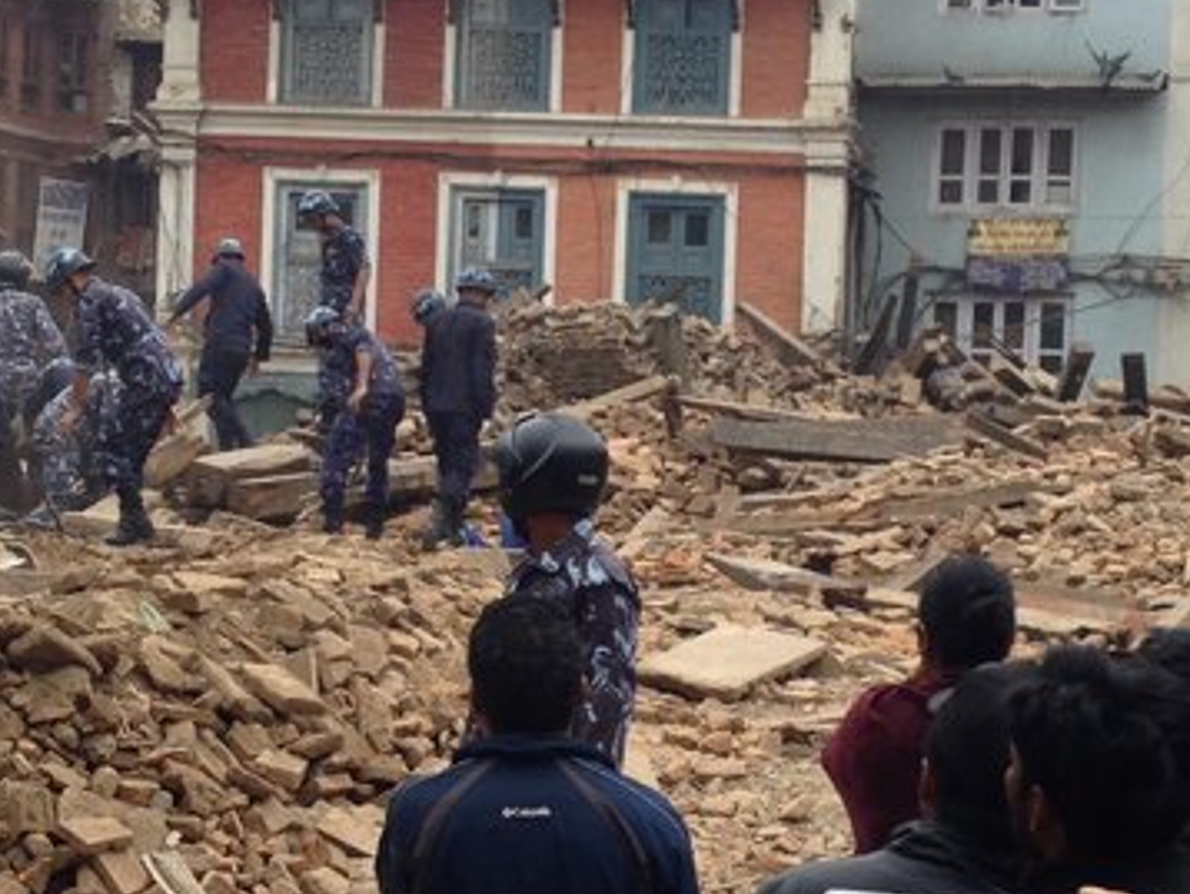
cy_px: 485
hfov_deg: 19.6
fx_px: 3440
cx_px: 618
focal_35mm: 100
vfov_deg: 14.8
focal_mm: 4.28
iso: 50
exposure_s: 1/343
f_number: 2.4
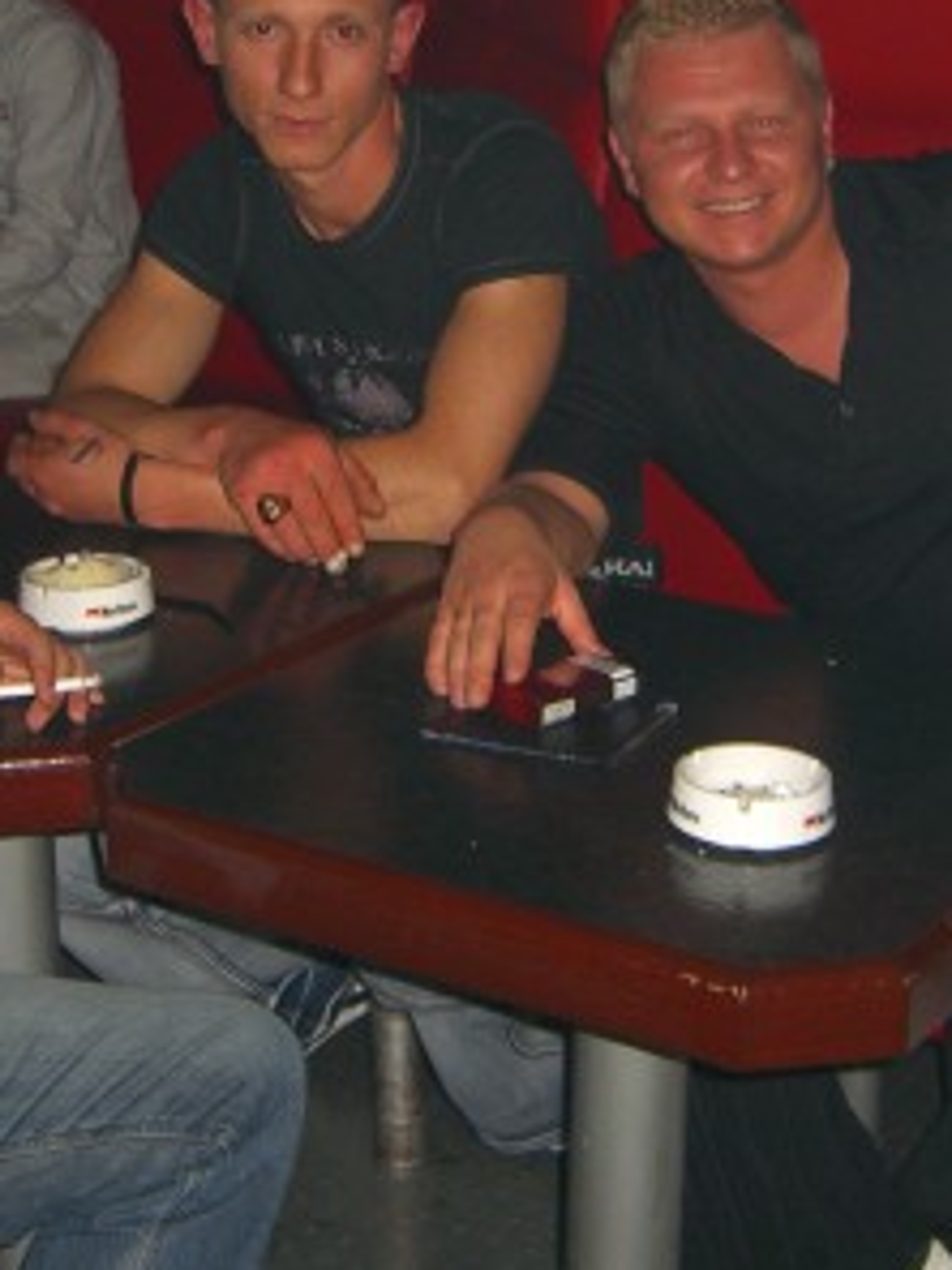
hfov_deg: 19.1
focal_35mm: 77
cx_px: 463
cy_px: 330
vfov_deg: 25.1
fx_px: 2824
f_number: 2.8
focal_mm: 7.9
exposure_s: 1/60
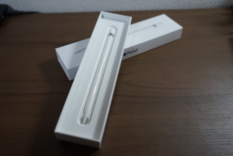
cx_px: 116
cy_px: 78
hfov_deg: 58.7
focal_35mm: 32
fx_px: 207
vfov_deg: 41.2
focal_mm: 32
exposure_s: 1/60
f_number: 4
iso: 800
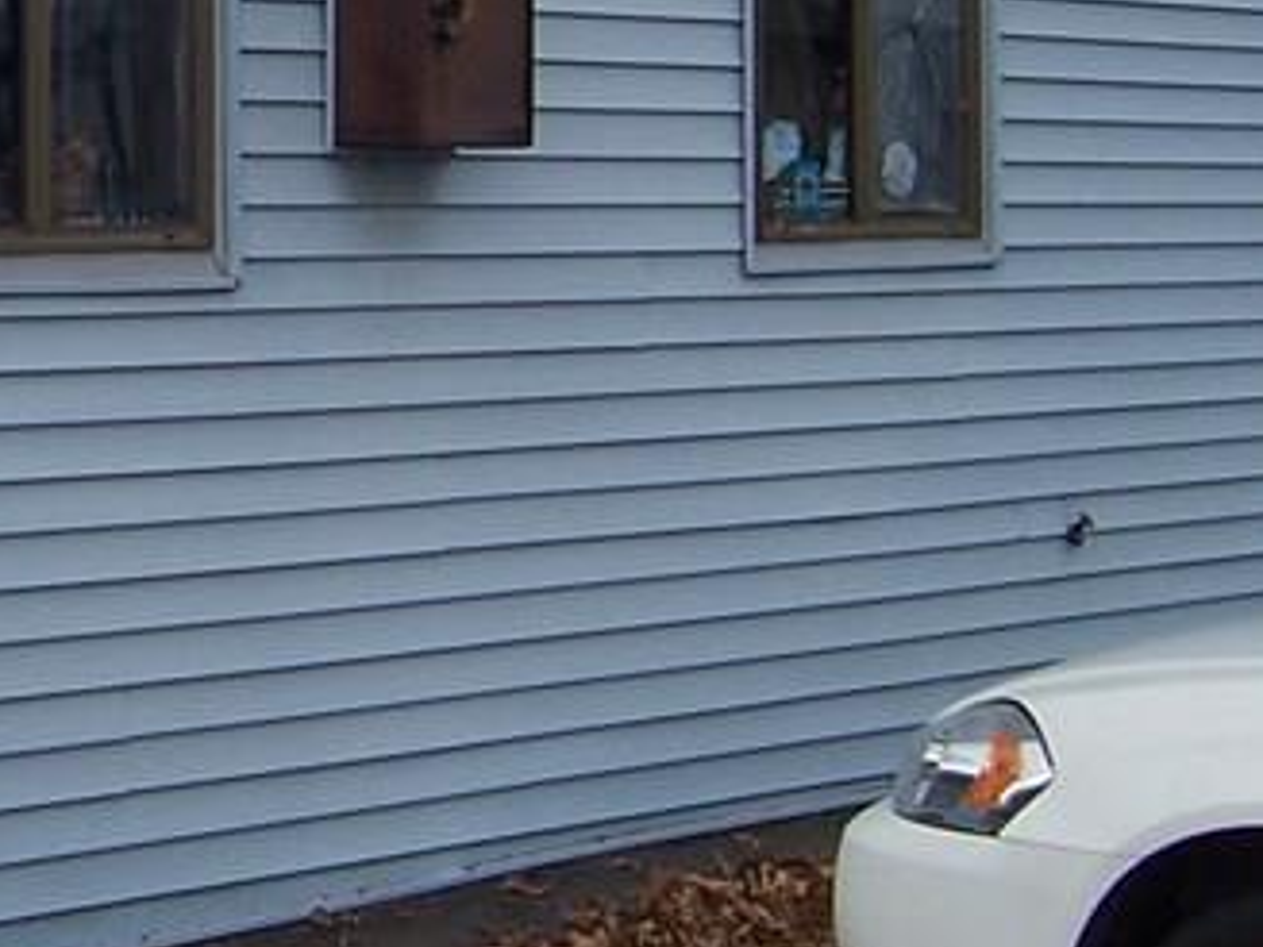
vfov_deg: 14.1
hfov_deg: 17.9
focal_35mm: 103
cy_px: -69
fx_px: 3758
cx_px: -350
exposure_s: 1/500
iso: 80
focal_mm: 5.5
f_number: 3.4
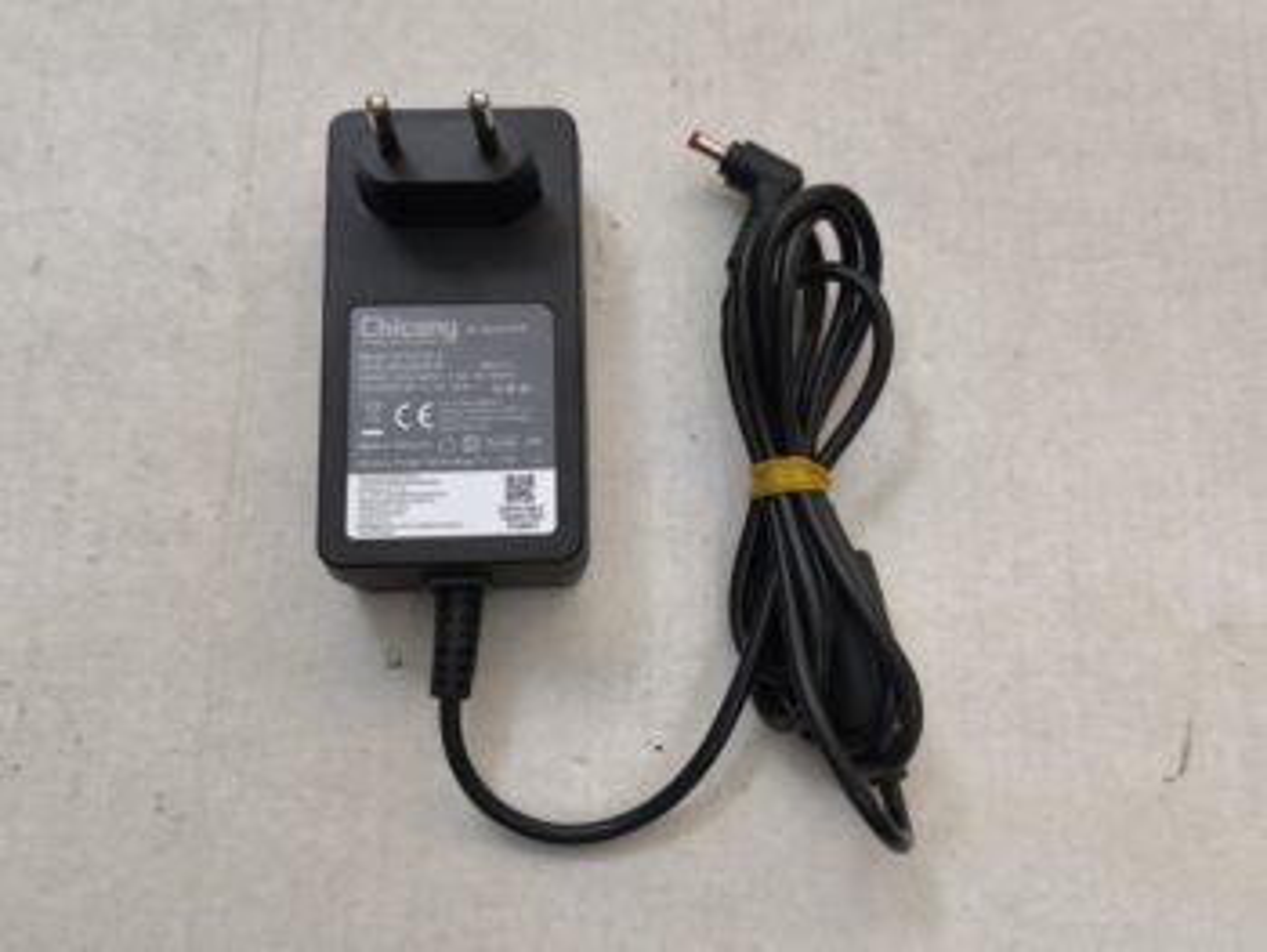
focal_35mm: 35
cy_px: 476
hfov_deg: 52.6
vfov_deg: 40.7
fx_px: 1282
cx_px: 634
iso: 500
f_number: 1.6
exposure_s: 1/50
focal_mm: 6.57
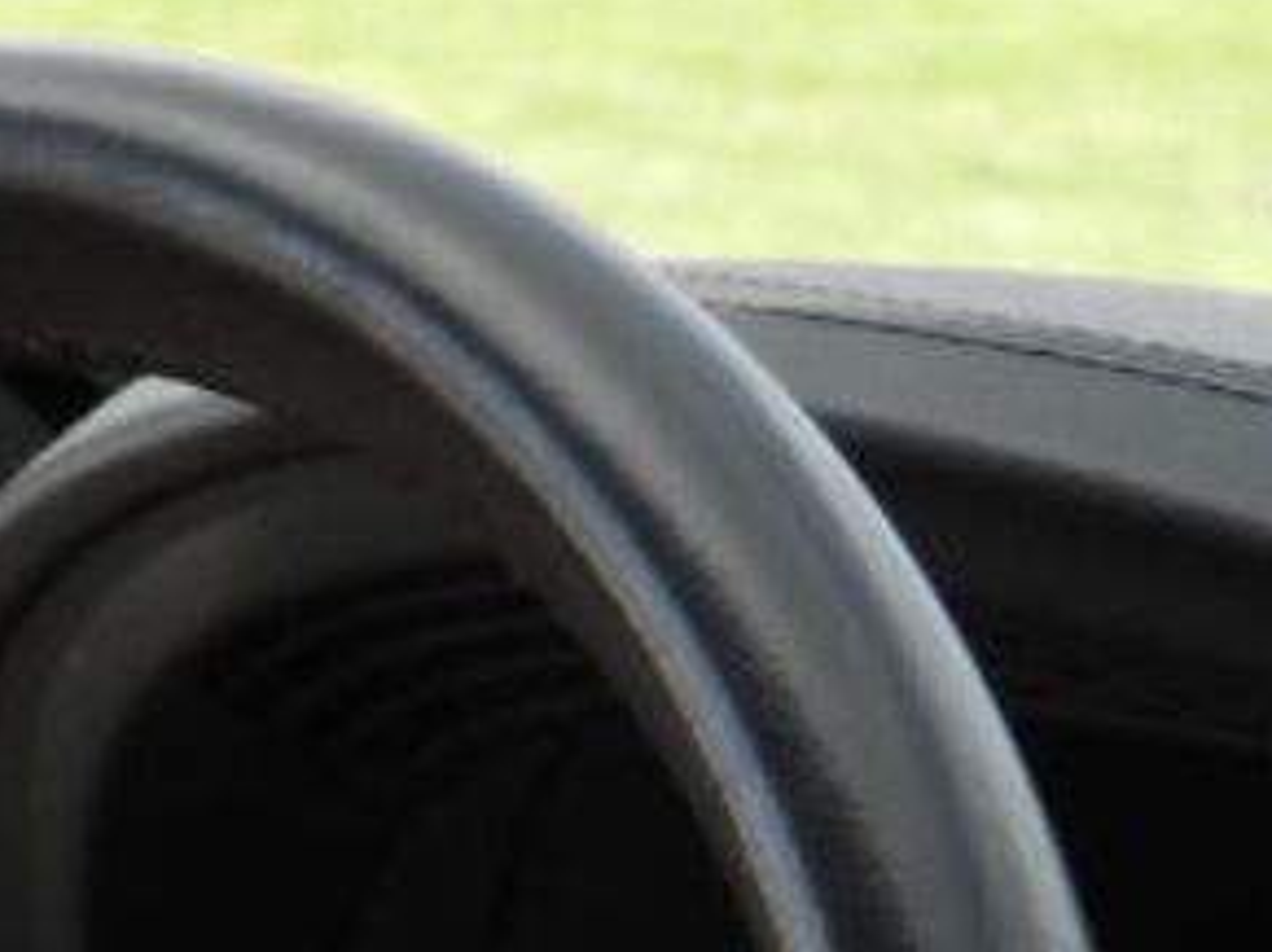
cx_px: -395
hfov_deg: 4.2
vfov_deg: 3.1
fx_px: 17256
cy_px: 2189
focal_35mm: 470
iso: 100
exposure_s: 1/250
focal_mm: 15.3
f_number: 3.5
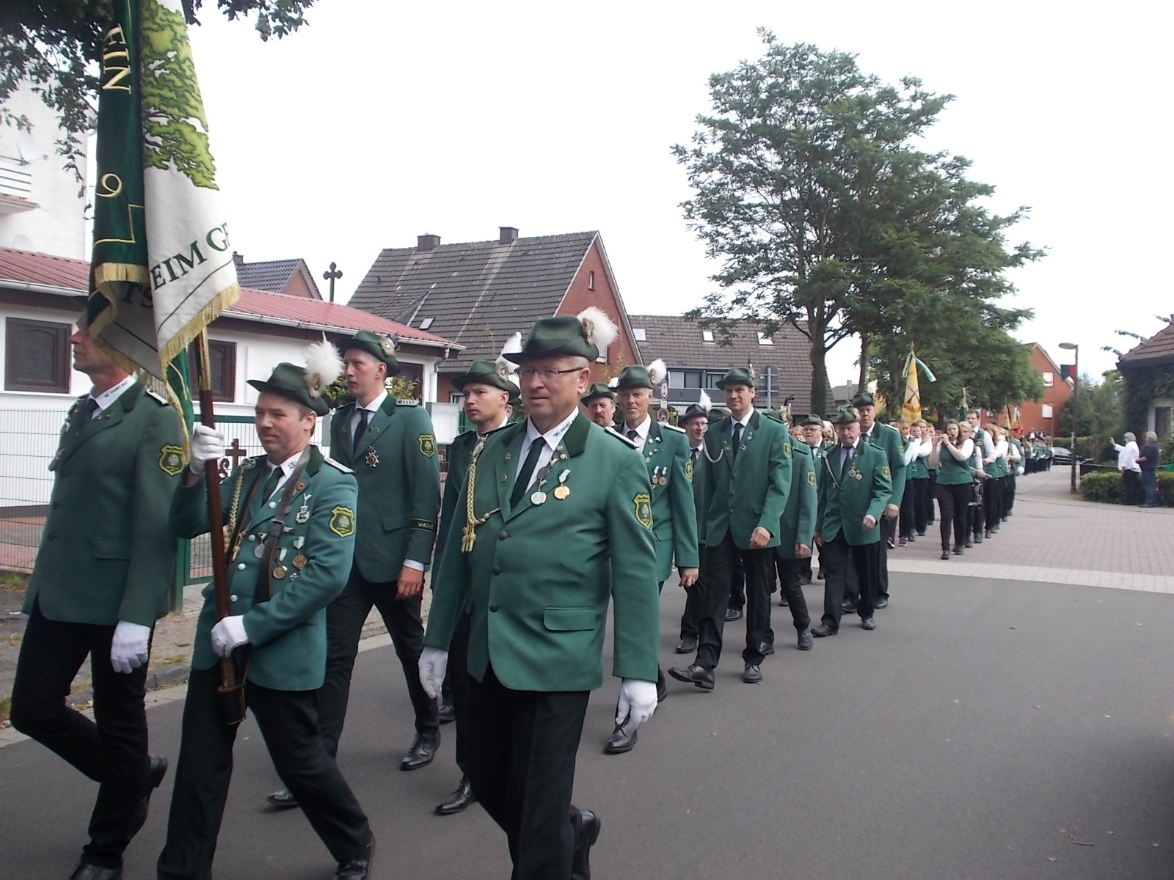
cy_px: 440
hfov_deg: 54.0
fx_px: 1153
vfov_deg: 41.8
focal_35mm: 34
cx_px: 587
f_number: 3.6
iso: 80
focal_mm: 6
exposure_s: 1/400
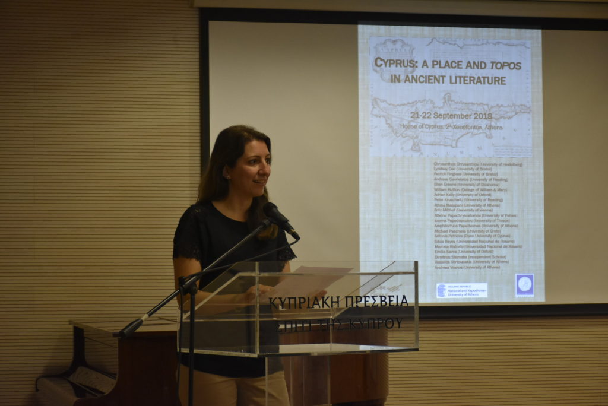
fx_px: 1673
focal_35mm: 99
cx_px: 304
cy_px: 203
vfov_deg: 13.8
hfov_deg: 20.6
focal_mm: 66
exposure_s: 1/125
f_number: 5.6
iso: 1600
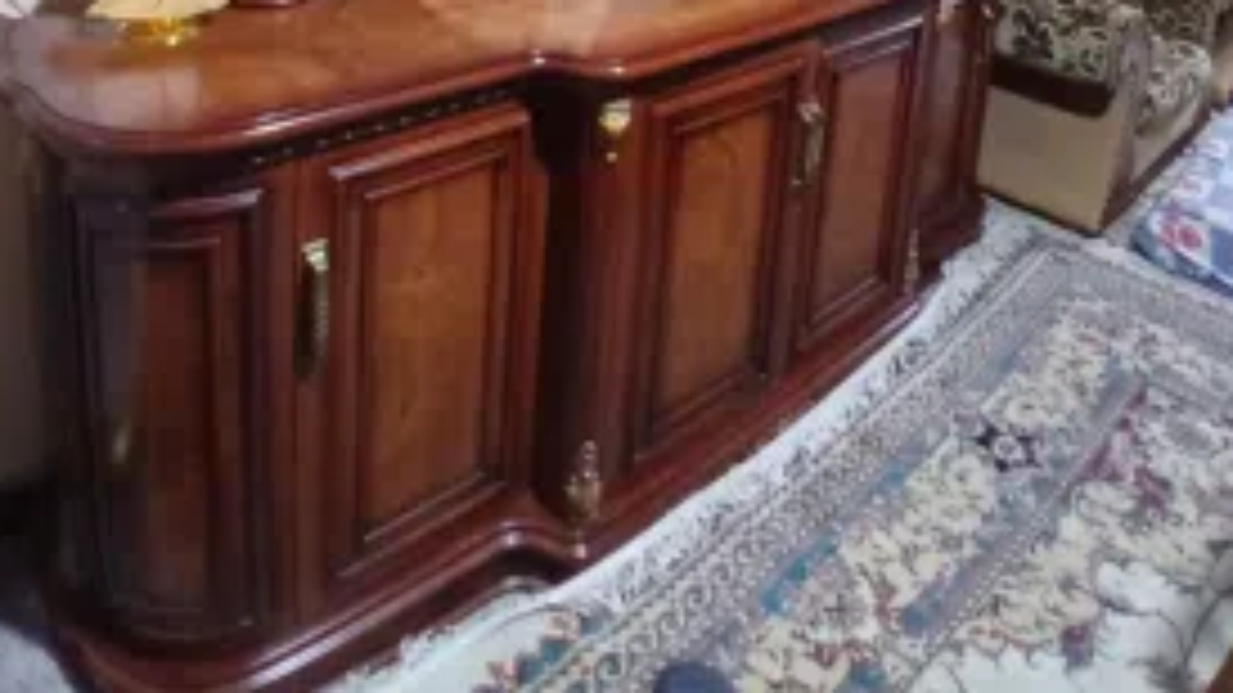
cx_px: 608
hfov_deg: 69.9
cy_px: -166
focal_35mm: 27
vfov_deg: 33.6
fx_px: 883
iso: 320
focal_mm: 1.4
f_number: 2.2
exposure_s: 1/33.3
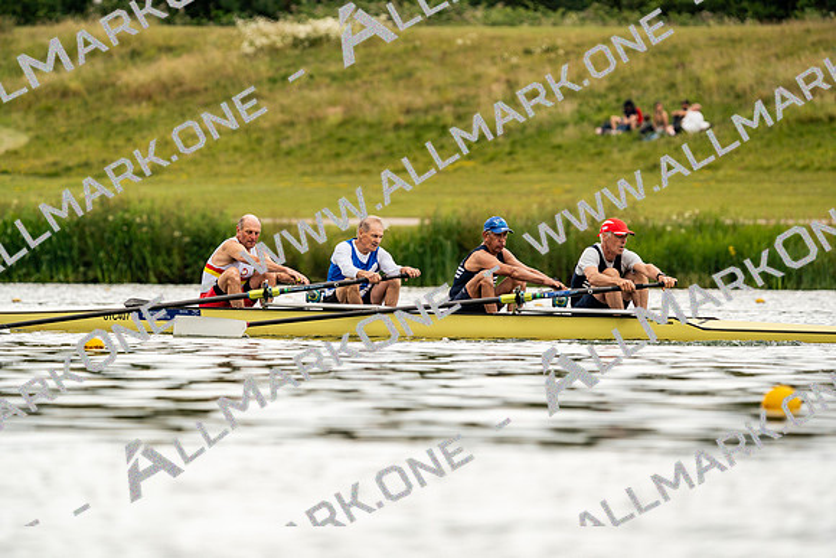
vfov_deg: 3.3
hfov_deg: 4.9
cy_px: 279
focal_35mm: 419
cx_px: 418
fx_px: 9732
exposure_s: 1/2000
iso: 400
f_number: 6.3
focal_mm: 419
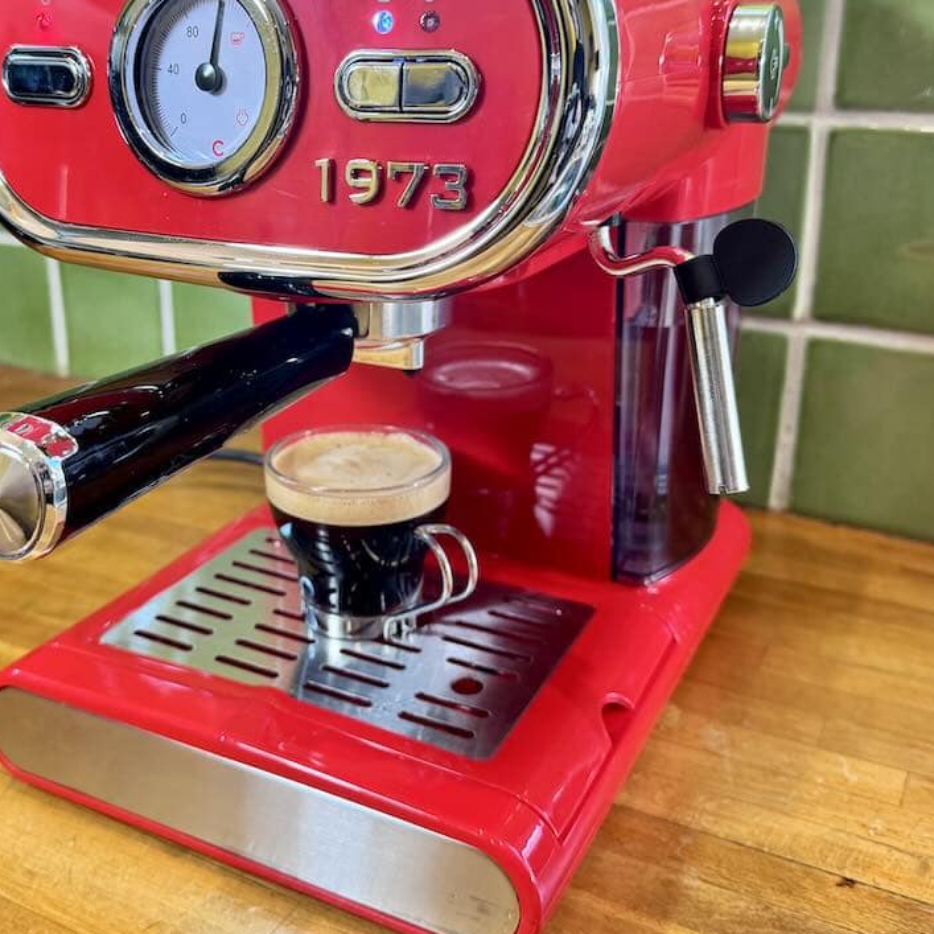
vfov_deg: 45.9
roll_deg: +0.8
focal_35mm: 36
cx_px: 371
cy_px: 394
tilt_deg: -17.4
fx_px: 1099
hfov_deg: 45.8
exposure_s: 1/112
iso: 200
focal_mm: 6.76
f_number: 1.78
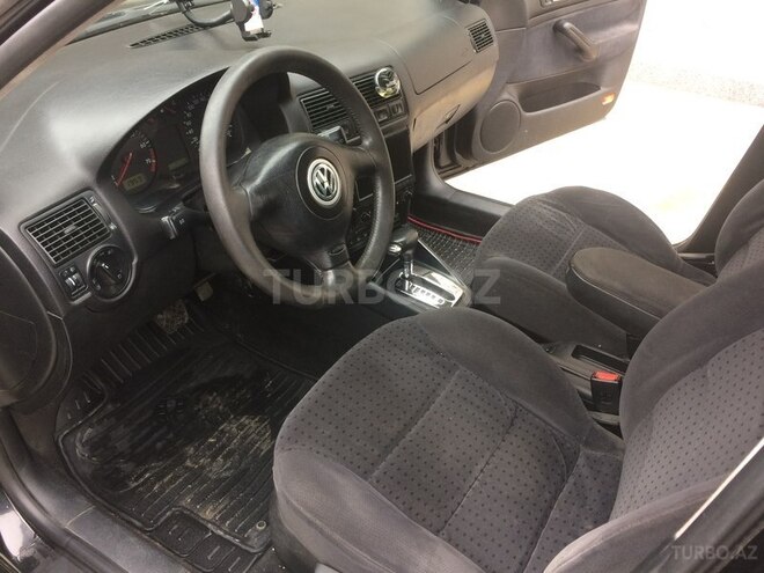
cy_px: 286
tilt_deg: -38.2
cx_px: 382
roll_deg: -1.1
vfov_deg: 48.2
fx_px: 640
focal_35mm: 29
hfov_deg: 61.7
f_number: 2.2
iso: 50
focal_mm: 4.15
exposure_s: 1/33
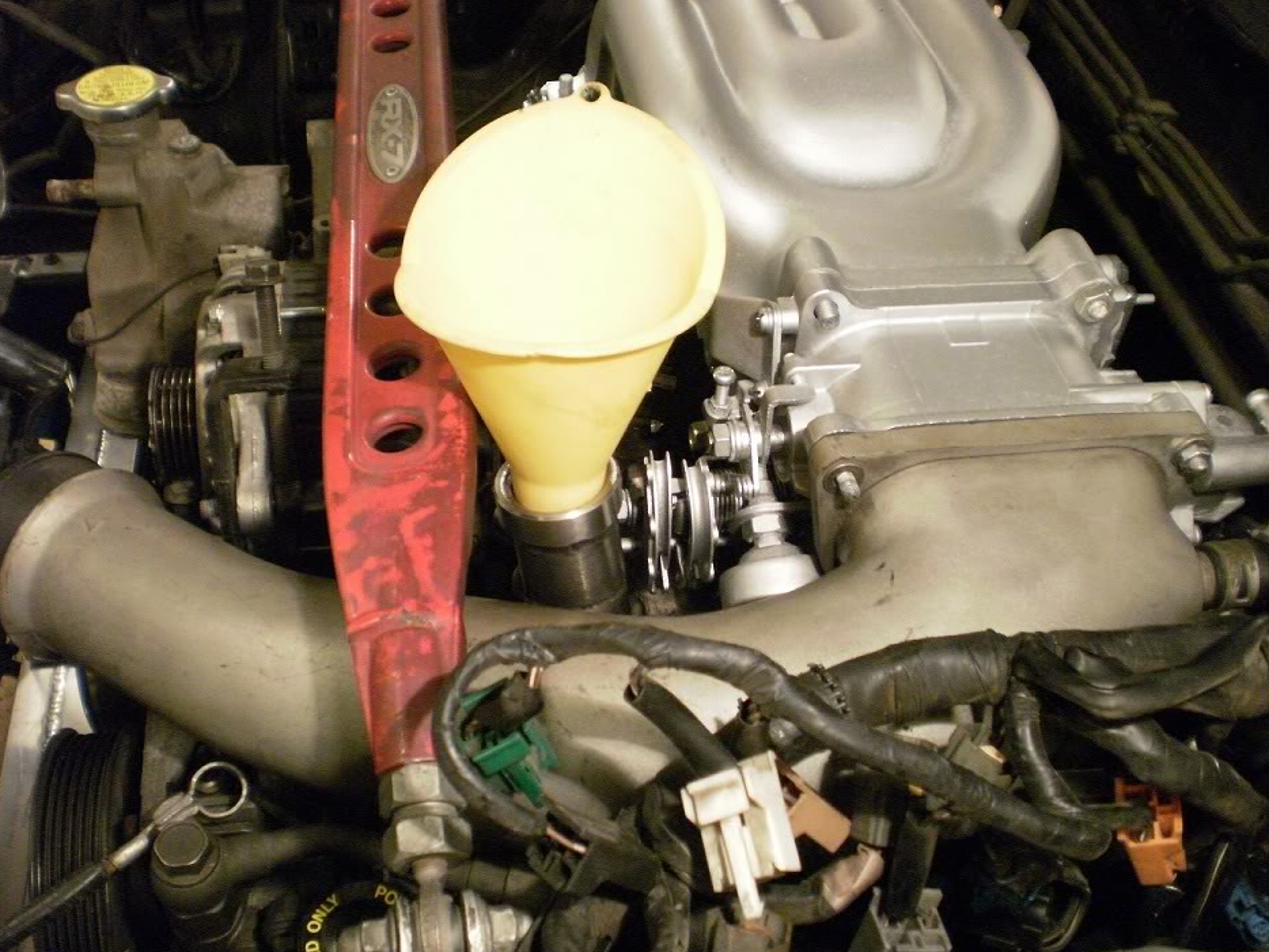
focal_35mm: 37
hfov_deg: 50.1
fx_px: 1357
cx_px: 644
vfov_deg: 38.7
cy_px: 481
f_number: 3.1
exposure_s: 1/15
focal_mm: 6.3
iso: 400
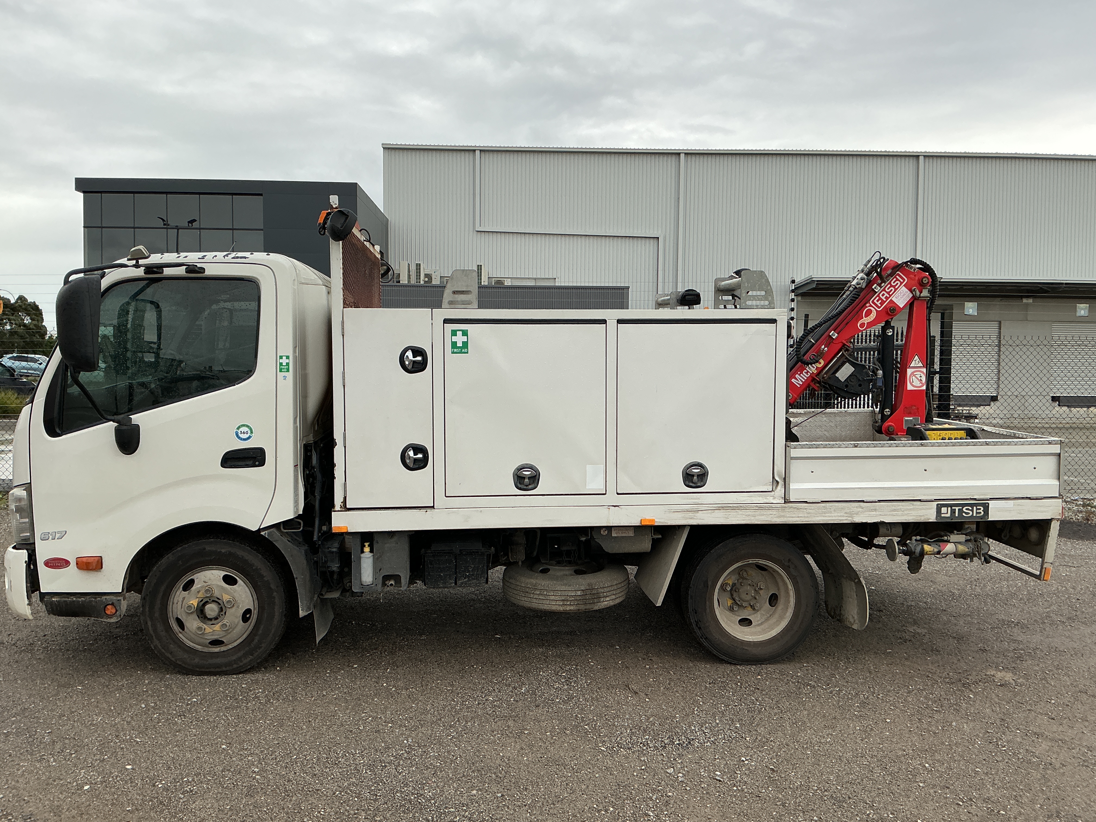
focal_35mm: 29
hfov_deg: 61.7
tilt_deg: -5.2
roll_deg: -1.4
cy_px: 411
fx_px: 918
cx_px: 548
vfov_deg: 48.2
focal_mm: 3
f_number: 1.8
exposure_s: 1/302
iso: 25
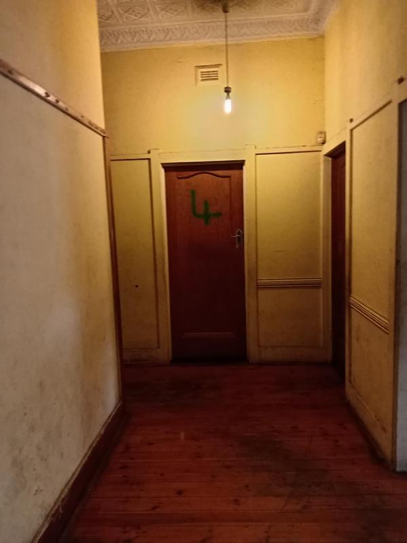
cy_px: 272
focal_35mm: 27
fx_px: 424
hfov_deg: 51.3
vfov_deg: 65.4
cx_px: 204
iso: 1559
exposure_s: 1/20
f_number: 4
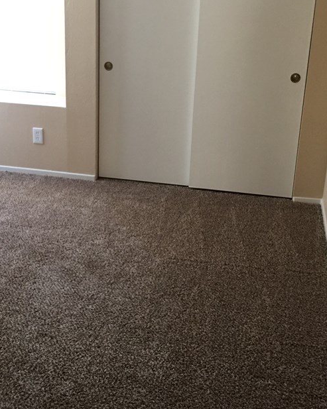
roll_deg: -2.6
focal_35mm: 47
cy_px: 165
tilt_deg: -17.6
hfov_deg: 32.0
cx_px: 147
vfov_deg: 39.4
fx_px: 569
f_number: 2.2
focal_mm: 4.15
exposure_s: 1/15
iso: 125
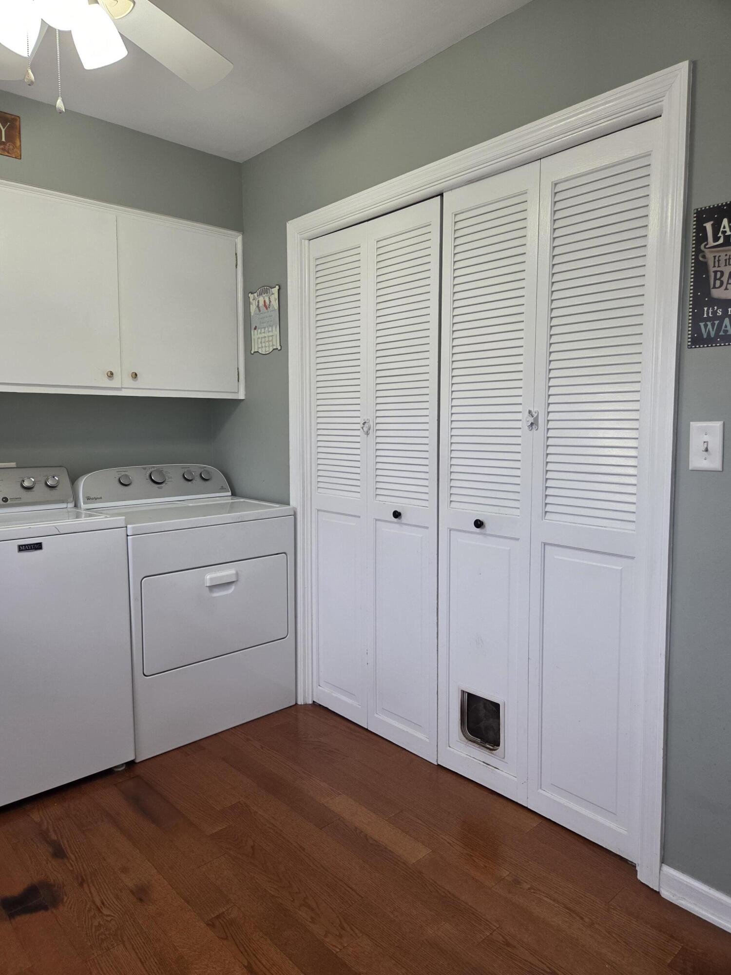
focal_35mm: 23
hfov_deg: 58.9
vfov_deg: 73.9
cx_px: 366
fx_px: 648
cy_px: 488
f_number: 1.8
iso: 200
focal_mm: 5.4
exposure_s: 1/120
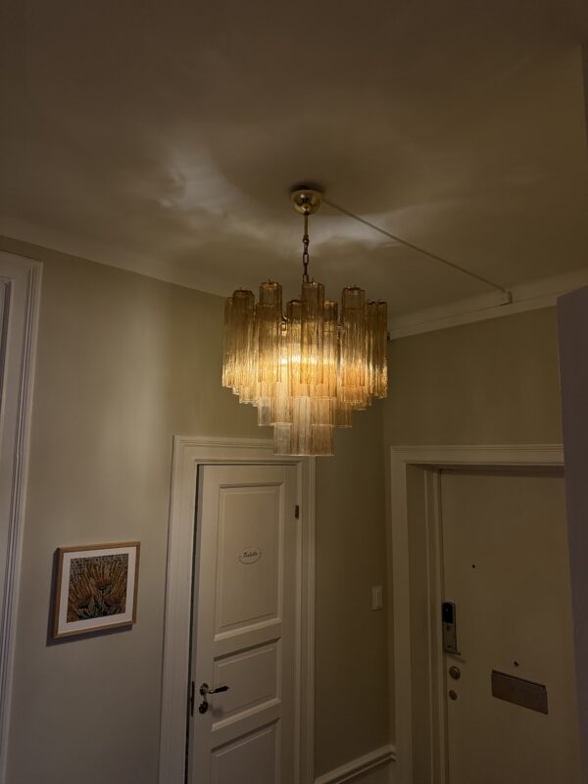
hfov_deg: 56.8
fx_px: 544
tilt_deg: +7.9
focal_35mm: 24
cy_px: 392
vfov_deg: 71.6
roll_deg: -1.5
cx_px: 294
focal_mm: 6.76
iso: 400
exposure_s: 1/60
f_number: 1.78
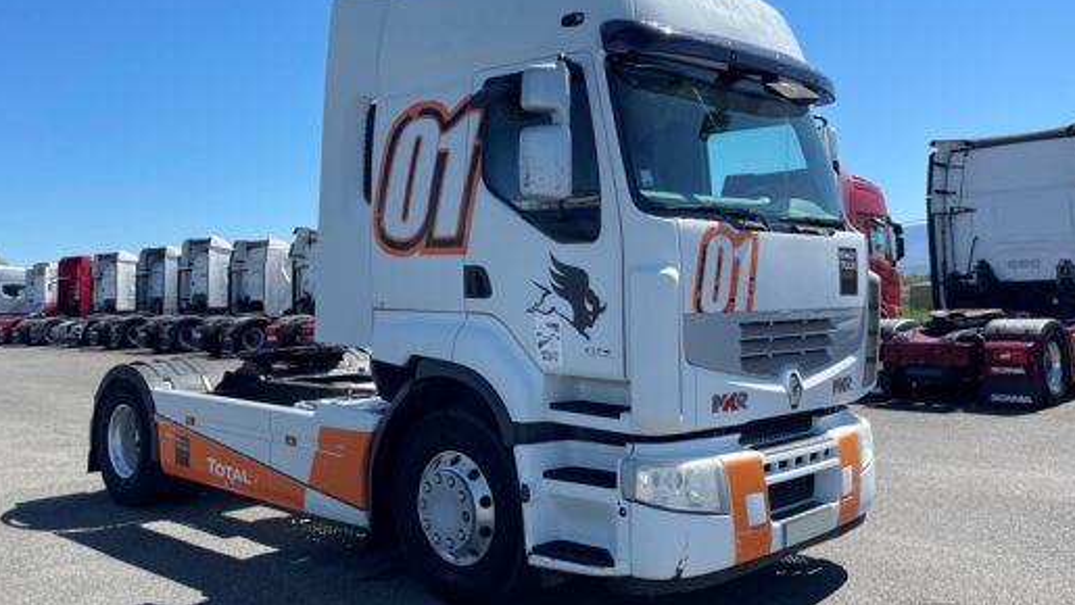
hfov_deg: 59.3
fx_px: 941
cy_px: 244
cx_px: 482
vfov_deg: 35.5
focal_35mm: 33
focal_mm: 4.2
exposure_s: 1/3125
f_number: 1.6
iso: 32
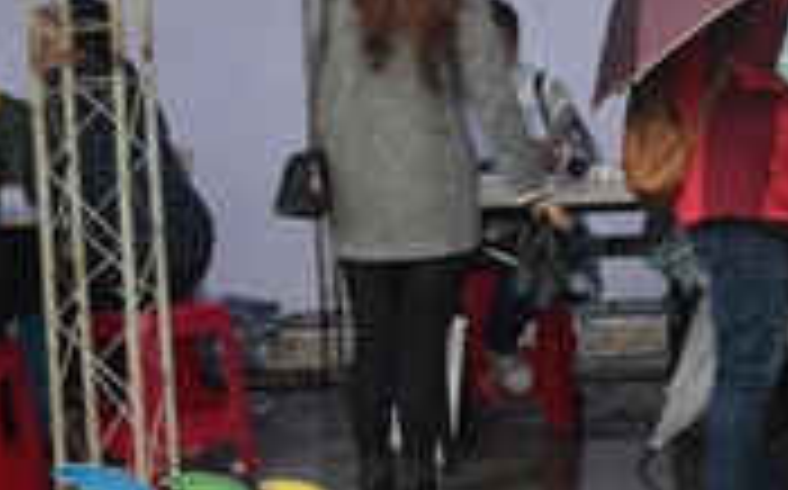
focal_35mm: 96
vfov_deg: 13.4
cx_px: 1067
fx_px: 2060
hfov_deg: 19.7
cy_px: -16
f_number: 5.6
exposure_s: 1/125
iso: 280
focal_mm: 22
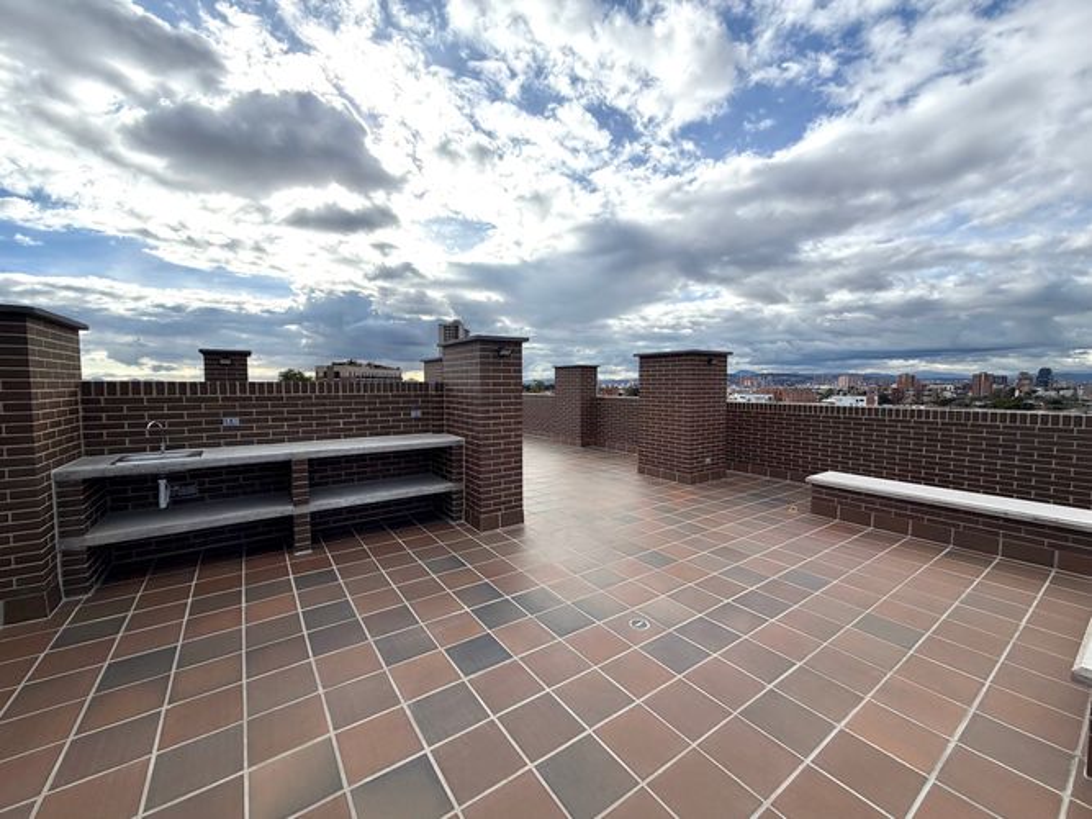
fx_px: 442
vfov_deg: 85.7
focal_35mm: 14
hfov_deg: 102.1
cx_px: 546
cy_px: 410
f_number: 2.2
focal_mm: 2.22
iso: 32
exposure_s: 1/1656
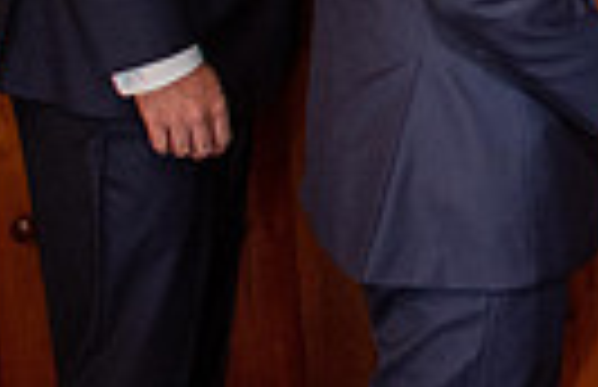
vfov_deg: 7.7
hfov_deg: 11.1
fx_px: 2814
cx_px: 1175
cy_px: -187
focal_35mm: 171
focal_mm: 24
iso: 1400
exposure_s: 1/60
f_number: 3.8
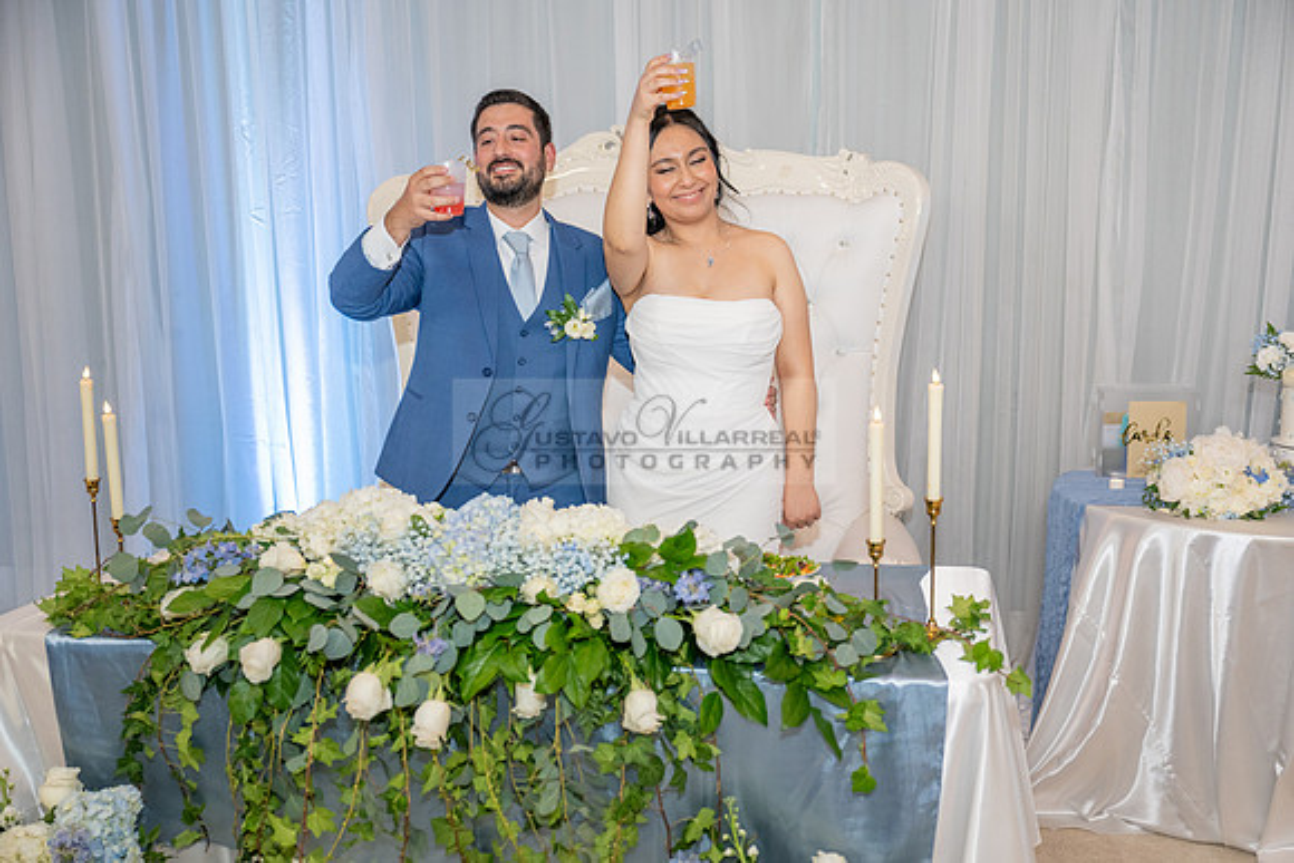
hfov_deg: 51.9
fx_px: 1330
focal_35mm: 37
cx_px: 647
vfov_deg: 36.0
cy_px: 432
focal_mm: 37
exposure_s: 1/160
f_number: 2.8
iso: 1000
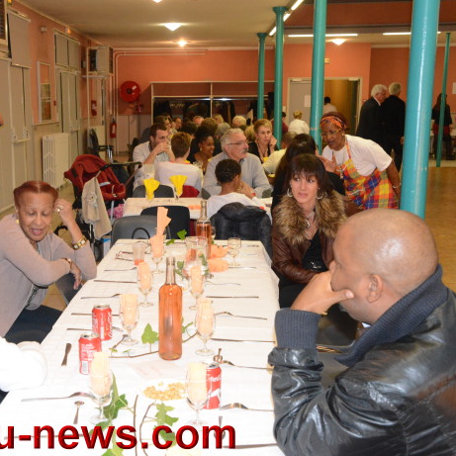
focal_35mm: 49
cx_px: 147
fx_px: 730
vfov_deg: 34.7
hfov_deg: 34.3
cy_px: 228
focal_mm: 38
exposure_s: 1/60
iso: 6400
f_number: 8
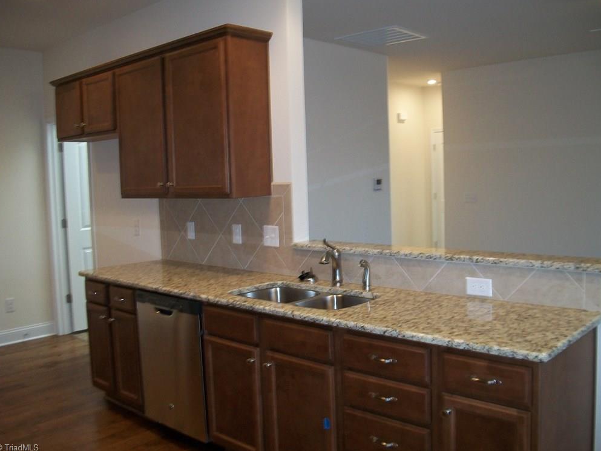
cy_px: 221
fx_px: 573
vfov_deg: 43.0
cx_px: 305
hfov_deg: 55.3
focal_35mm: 33
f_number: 2.9
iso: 160
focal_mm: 5.7
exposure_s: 1/30
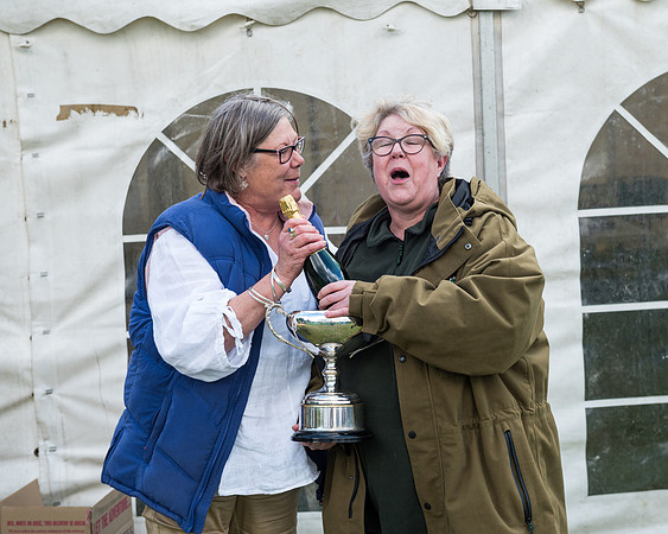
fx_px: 1357
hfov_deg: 27.6
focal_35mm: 69
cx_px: 409
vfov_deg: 22.2
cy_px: 238
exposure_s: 1/320
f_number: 4.5
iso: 200
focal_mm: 55
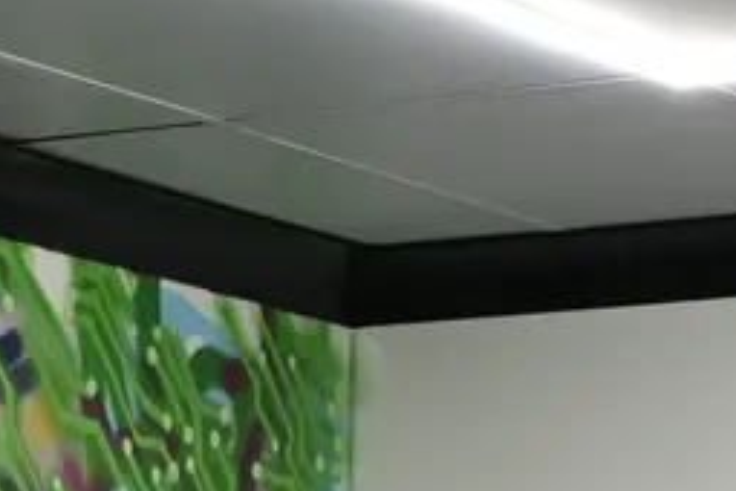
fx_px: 4743
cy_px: 1483
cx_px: -6
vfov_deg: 5.5
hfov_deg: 8.8
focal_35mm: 232
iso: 1250
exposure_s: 1/50
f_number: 7.1
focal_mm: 37
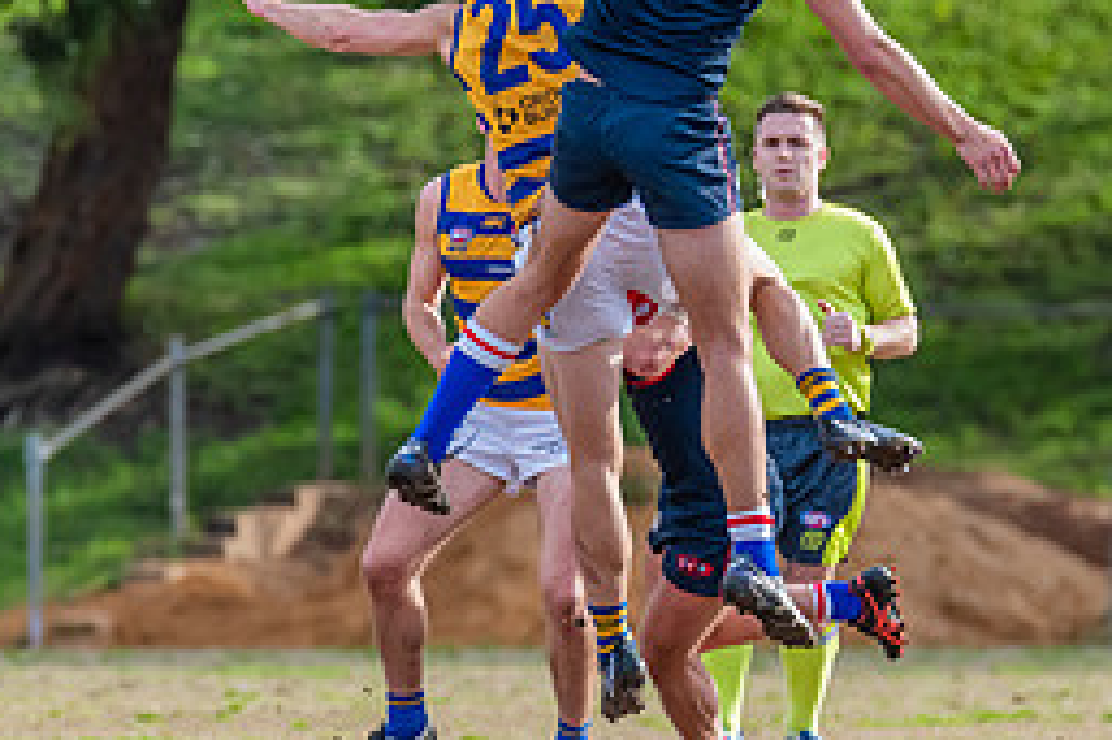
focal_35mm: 1198
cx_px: 778
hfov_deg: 1.7
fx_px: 36980
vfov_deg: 1.1
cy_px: 179
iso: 1400
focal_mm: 460
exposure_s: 1/1600
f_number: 6.3
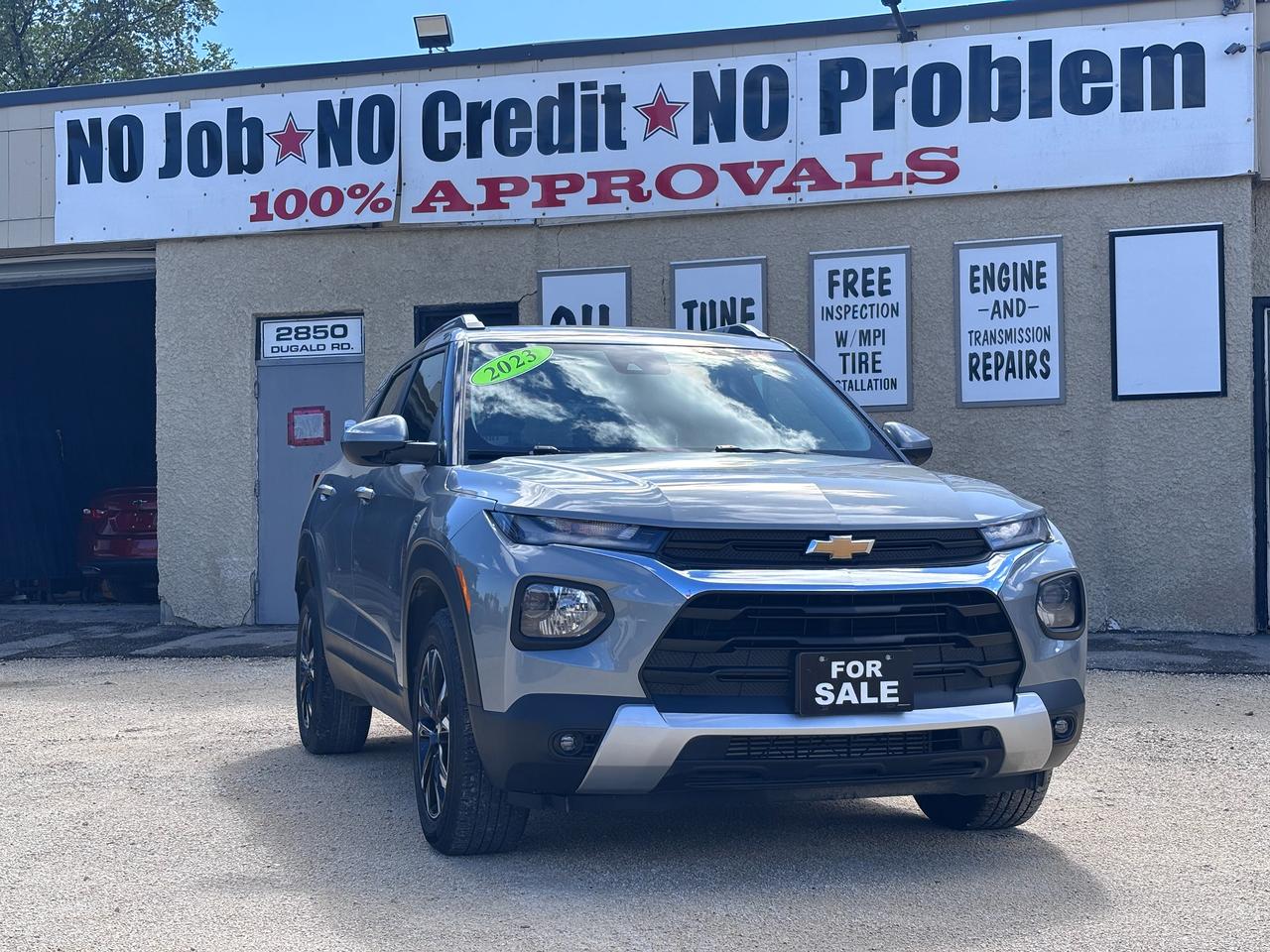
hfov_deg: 36.8
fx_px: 1908
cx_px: 635
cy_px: 476
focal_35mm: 52
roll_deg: -0.1
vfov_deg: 28.0
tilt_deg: +1.6
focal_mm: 5.96
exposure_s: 1/1233
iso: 32
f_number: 1.6
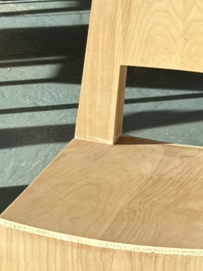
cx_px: 134
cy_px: 246
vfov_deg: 14.0
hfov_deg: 10.6
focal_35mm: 140
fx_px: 1095
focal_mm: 6.86
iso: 64
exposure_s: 1/1357
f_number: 1.78
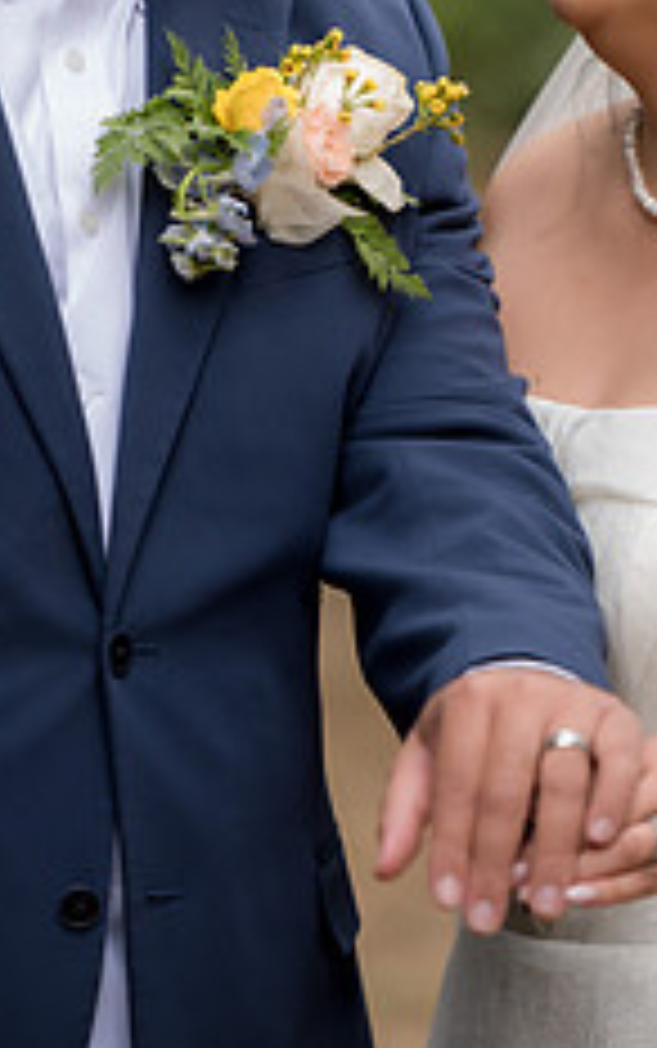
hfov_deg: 4.8
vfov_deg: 7.6
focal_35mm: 275
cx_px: 392
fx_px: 7864
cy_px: 144
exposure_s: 1/320
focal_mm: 140
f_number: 2.8
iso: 640
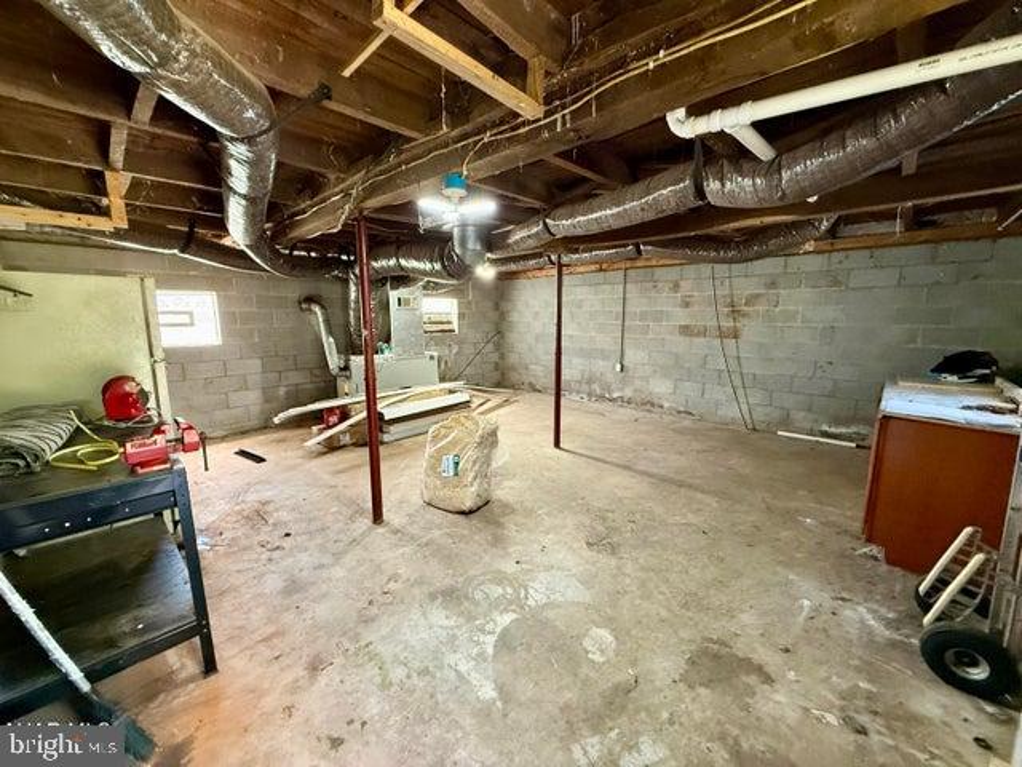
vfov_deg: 85.7
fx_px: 413
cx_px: 511
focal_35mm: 14
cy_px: 384
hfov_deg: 102.1
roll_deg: +0.5
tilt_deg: -8.9
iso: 400
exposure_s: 1/60
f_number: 2.2
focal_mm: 2.22
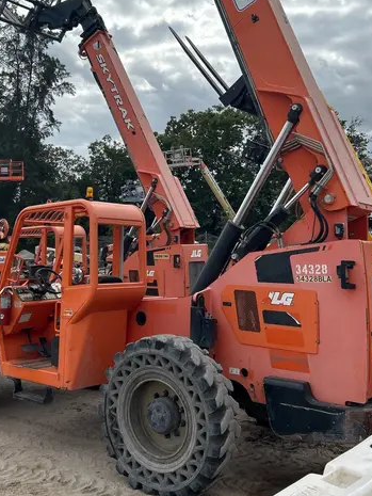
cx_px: 144
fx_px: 587
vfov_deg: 45.0
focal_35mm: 41
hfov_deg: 35.0
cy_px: 162
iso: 50
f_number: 1.5
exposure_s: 1/6579
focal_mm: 5.7
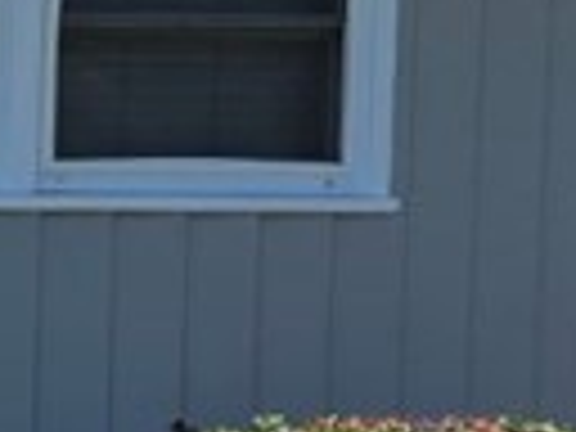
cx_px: -1125
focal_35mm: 184
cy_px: 544
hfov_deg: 8.9
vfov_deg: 8.0
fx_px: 3062
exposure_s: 1/1148
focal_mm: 6.3
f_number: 1.7
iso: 12
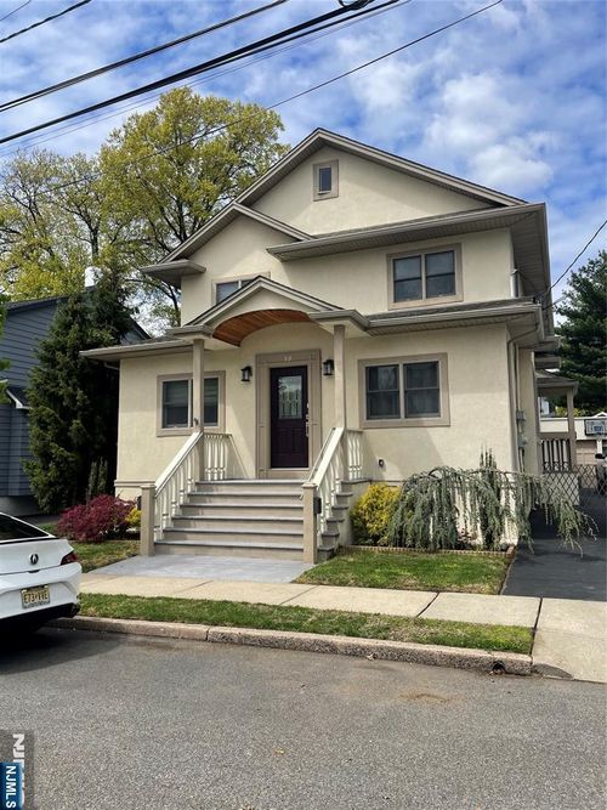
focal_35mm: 26
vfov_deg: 67.3
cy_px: 405
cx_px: 304
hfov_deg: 53.0
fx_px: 608
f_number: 1.6
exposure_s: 1/3861
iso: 32
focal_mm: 4.2
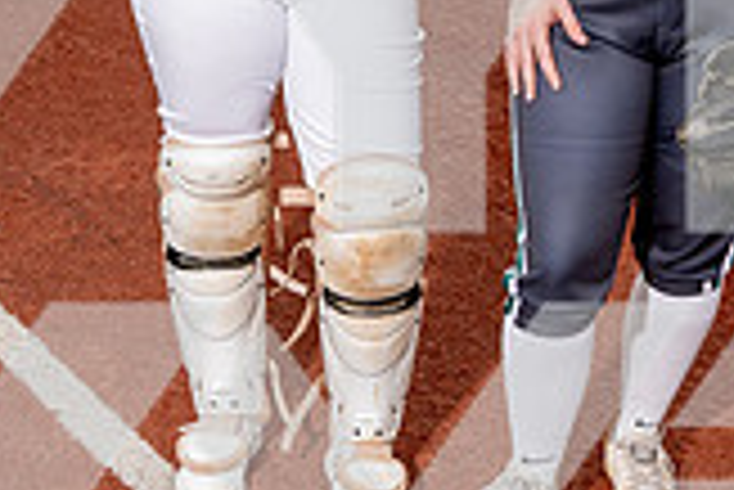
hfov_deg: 18.9
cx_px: 599
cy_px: -2
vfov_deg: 12.7
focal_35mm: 107
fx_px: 2184
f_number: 8
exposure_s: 1/250
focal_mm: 30
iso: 100
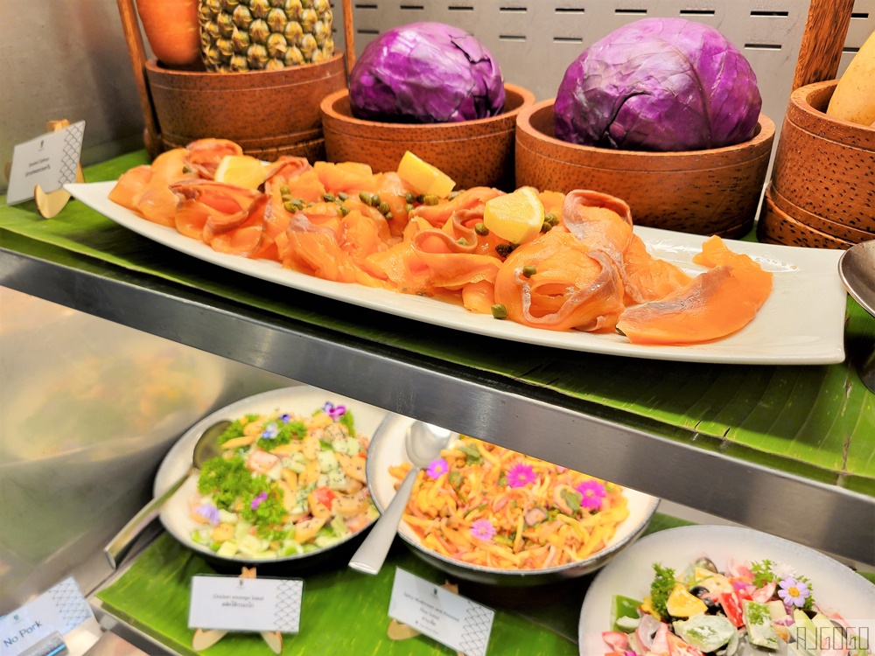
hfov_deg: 67.3
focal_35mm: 26
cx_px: 438
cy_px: 328
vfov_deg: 53.1
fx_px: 657
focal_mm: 5.4
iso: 125
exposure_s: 1/100
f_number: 1.8
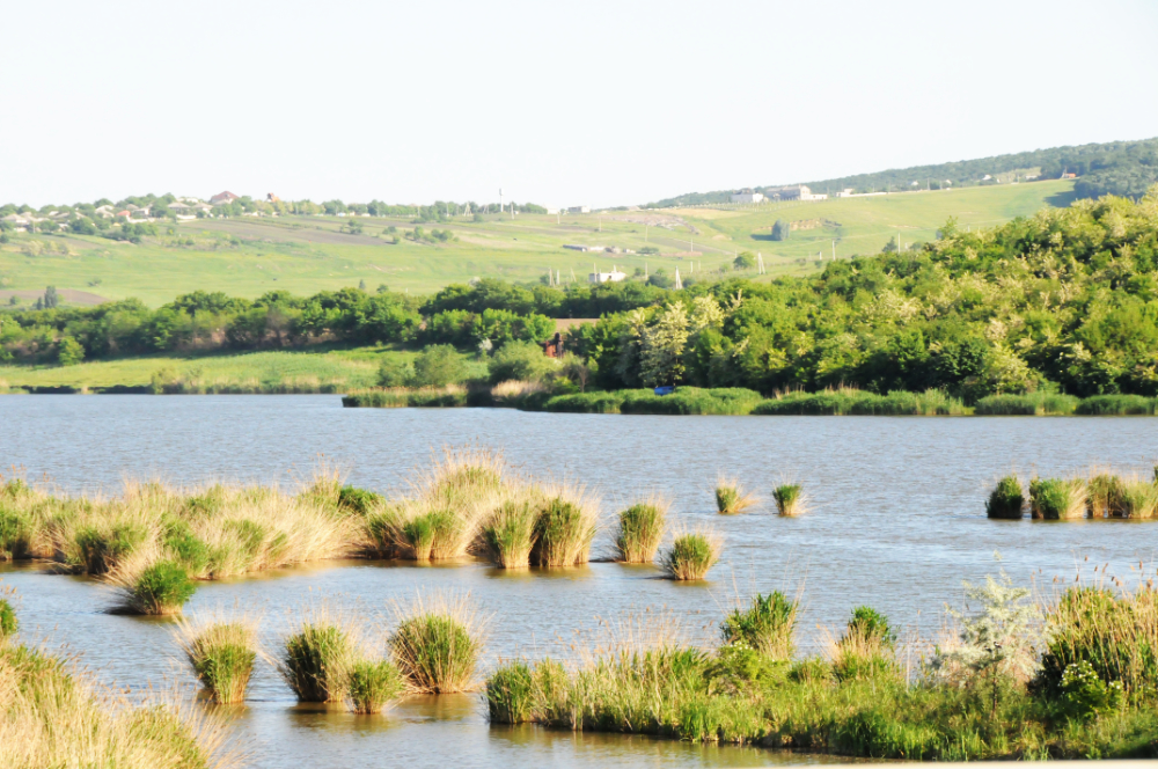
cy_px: 384
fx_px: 5060
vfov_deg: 8.7
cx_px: 579
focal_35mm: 158
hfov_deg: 13.1
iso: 1600
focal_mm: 105
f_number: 16
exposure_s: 1/640
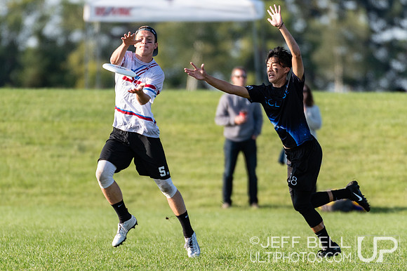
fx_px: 8929
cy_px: 149
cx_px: 168
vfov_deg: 1.7
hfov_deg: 2.6
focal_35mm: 790
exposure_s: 1/1000
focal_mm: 400
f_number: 4
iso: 450
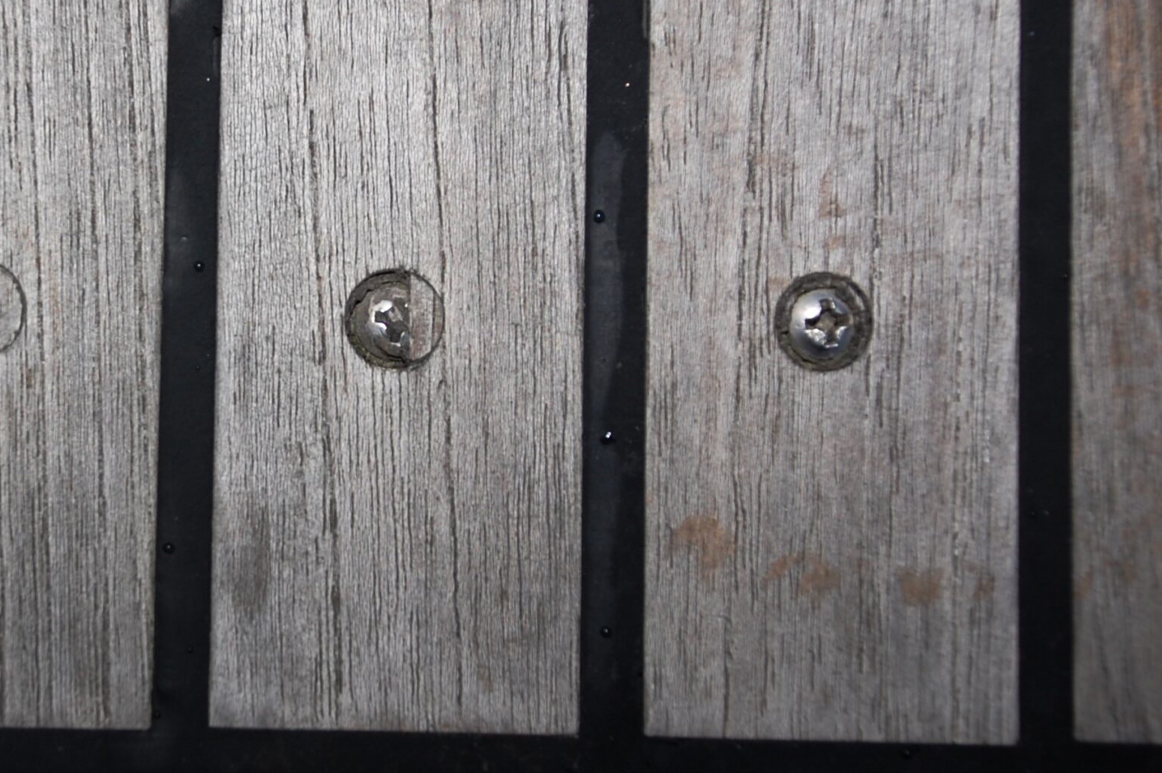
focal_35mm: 109
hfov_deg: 18.6
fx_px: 3516
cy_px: 320
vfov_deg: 12.5
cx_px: 232
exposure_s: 1/60
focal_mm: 44
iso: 200
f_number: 4.8
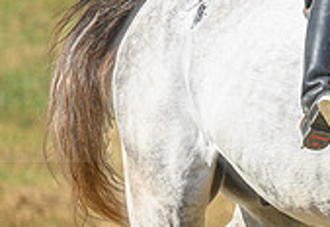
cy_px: -15
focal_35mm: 725
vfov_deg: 1.9
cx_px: 661
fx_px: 6706
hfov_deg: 2.8
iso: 100
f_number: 3.2
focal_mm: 145
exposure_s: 1/800
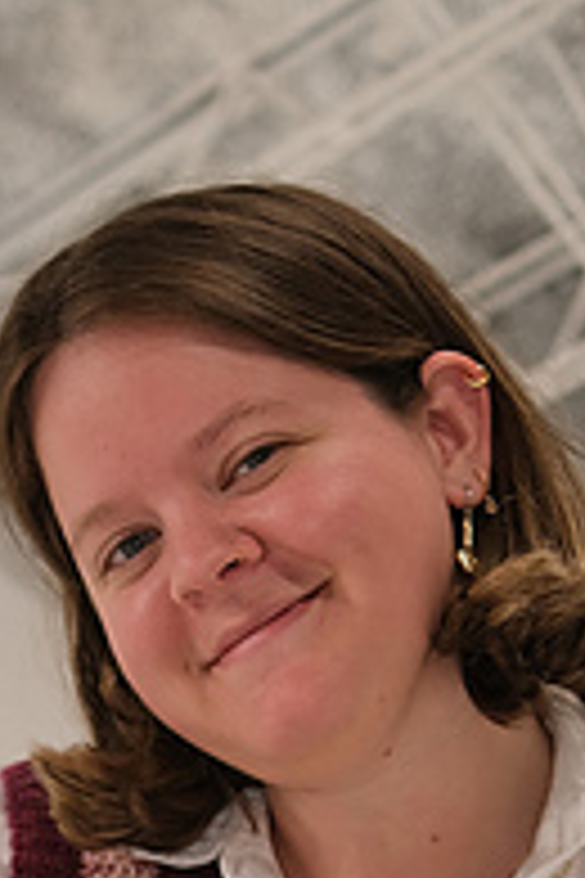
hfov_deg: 11.9
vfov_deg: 16.5
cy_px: 1243
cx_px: 326
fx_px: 2803
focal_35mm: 115
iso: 320
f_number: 2.2
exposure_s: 1/180
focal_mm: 23
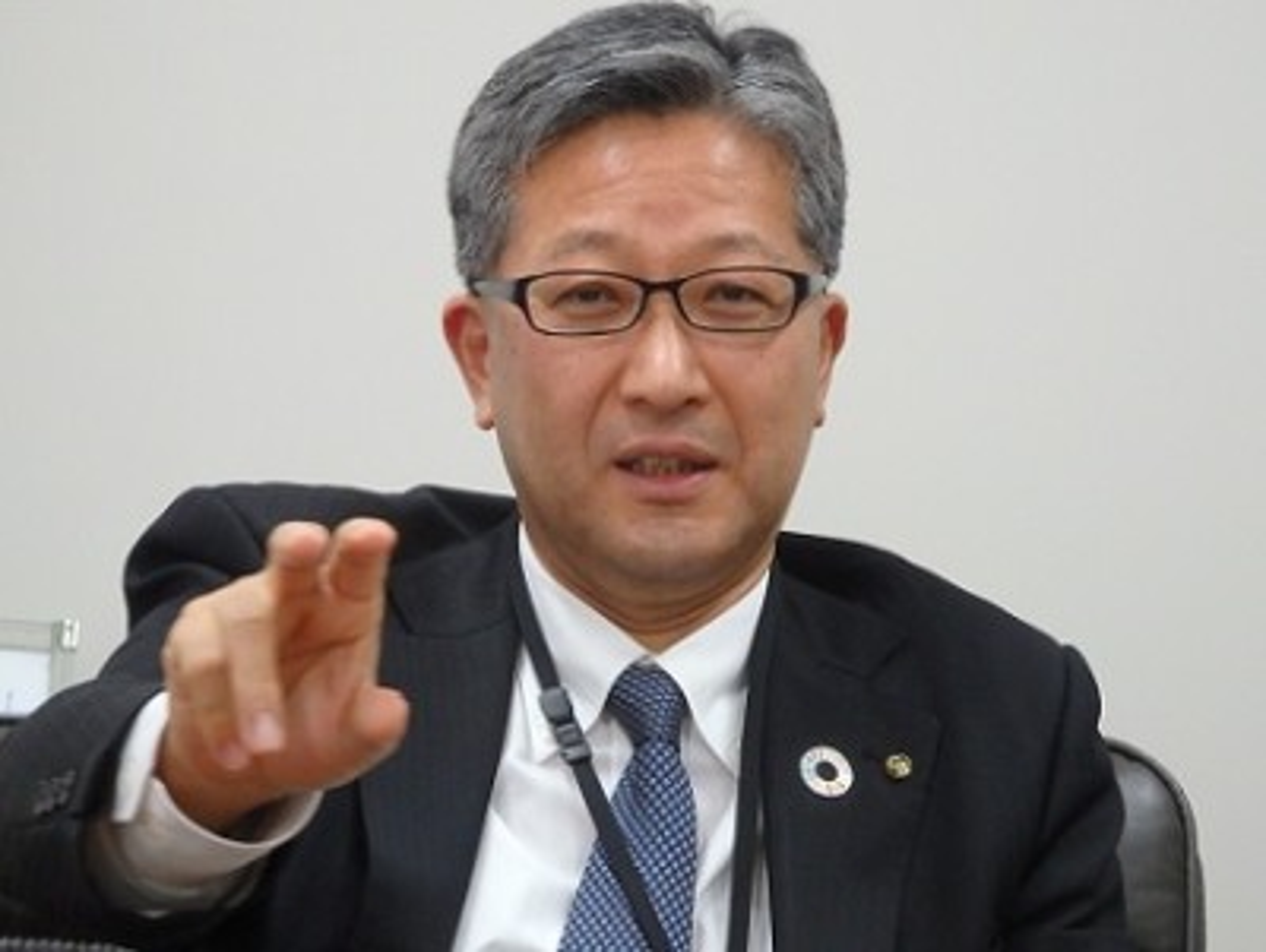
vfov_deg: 10.6
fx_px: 5126
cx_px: 633
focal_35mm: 140
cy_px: 476
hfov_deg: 14.1
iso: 800
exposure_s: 1/50
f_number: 5.4
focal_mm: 25.1
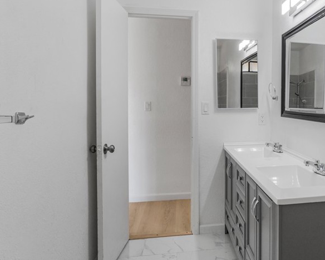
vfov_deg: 51.3
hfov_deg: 59.1
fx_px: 269
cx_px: 242
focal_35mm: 28
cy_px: 111
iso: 640
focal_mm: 17
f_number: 10
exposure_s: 1/30
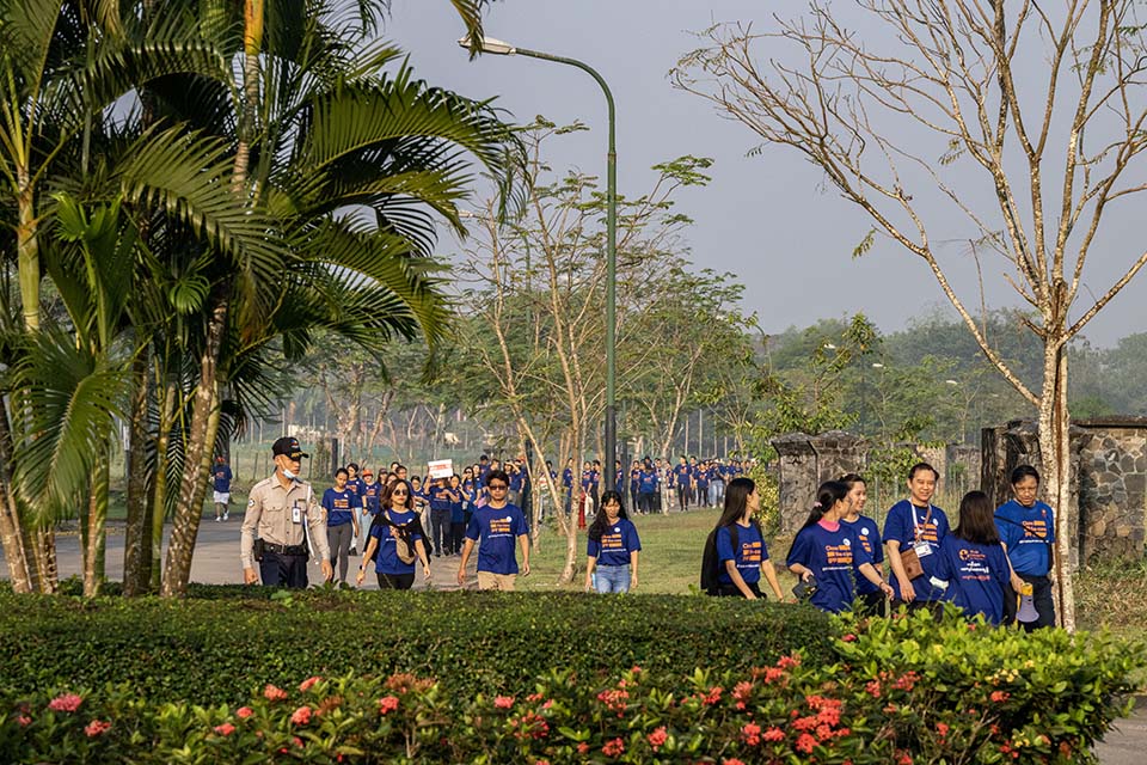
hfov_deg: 15.8
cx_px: 574
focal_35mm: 130
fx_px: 4142
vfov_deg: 10.5
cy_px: 382
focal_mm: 130
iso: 1600
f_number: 9
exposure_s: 1/1250
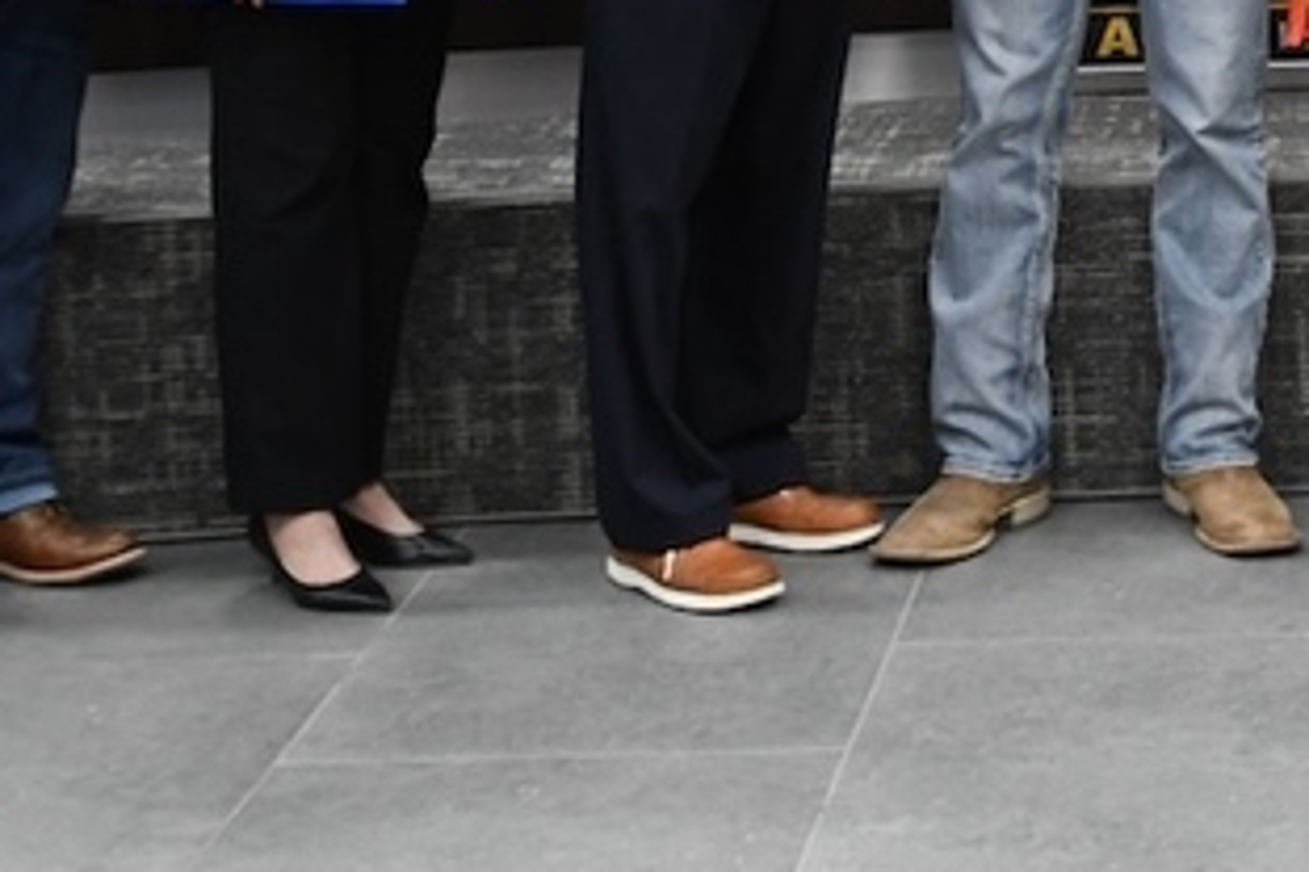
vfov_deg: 10.4
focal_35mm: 128
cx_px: 1619
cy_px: -373
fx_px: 4654
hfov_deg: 15.4
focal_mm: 26
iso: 1600
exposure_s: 1/60
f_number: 5.6
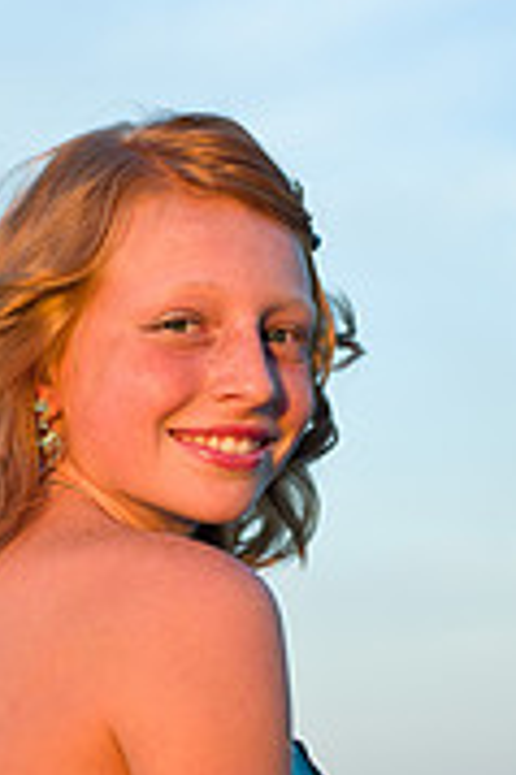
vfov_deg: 13.2
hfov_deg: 8.8
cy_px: 342
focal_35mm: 156
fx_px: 3360
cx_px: 189
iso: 200
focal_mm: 62
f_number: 3.2
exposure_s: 1/800
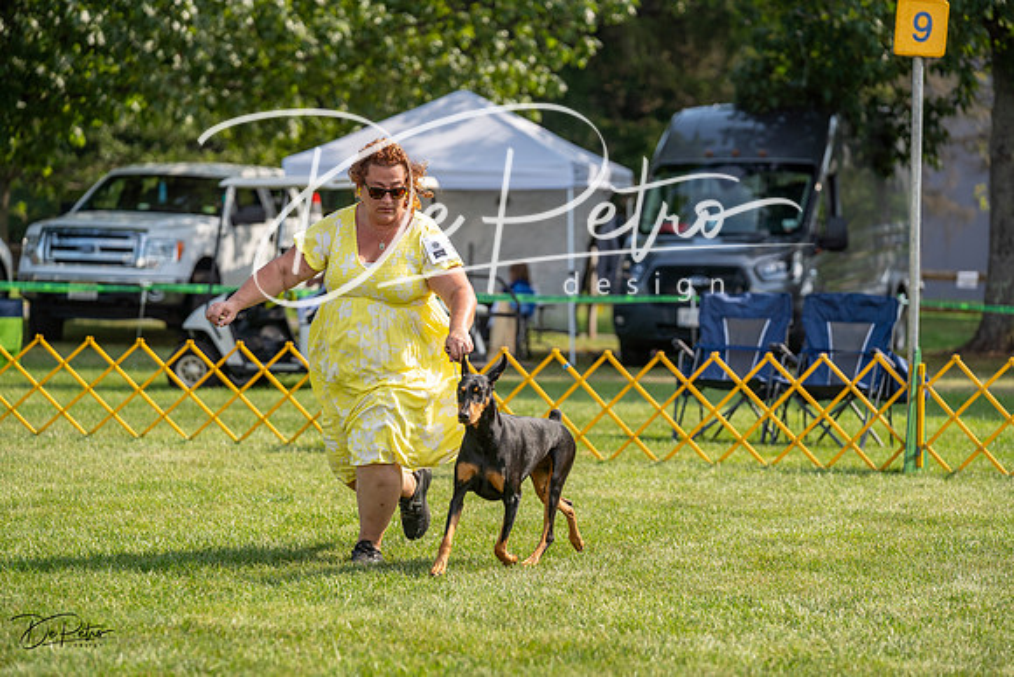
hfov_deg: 15.3
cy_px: 338
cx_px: 507
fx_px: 3775
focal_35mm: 134
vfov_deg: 10.2
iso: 200
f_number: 3.5
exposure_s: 1/1600
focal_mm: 134
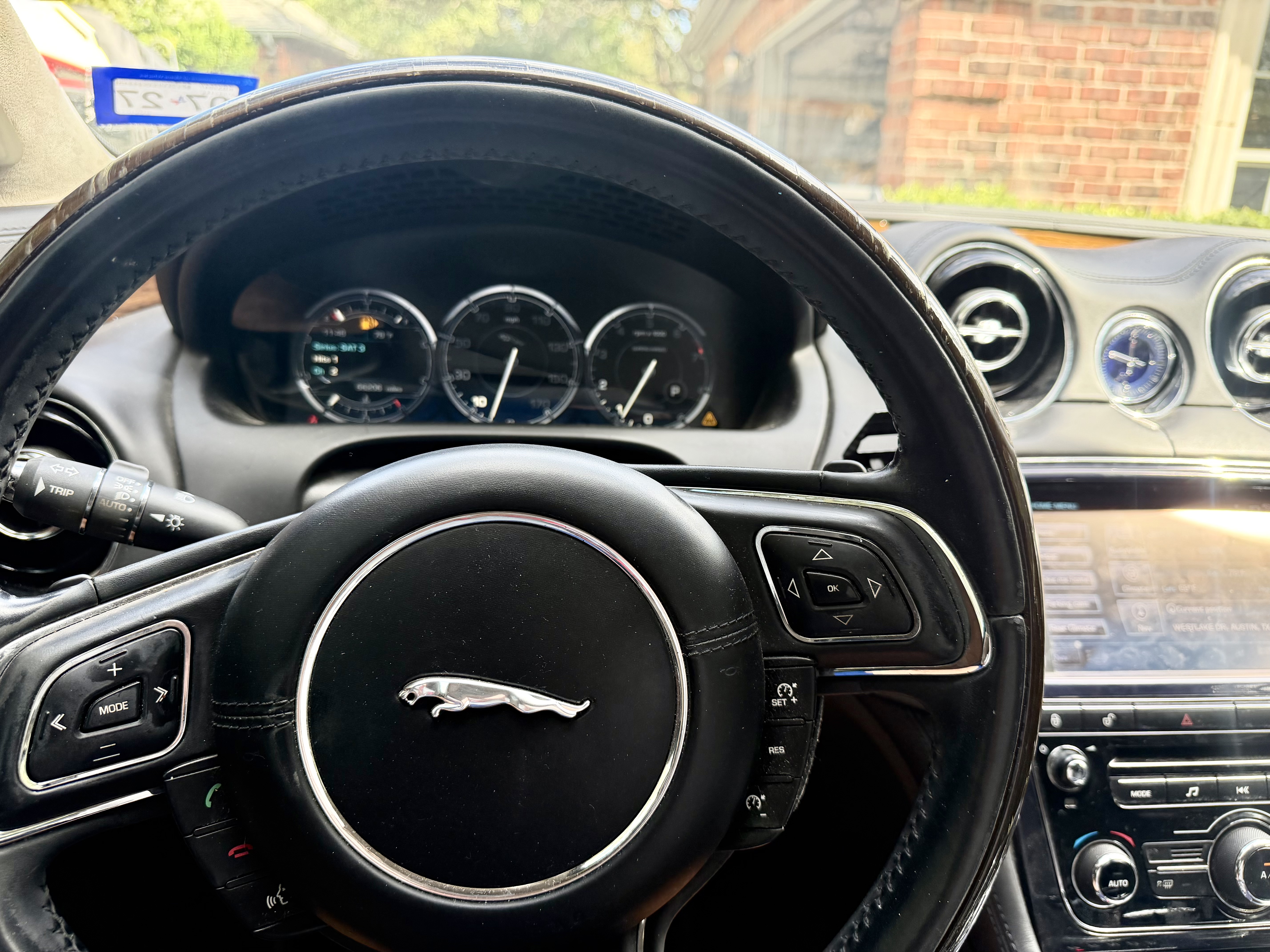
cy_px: 476
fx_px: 881
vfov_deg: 56.8
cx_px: 635
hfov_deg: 71.6
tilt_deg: -18.0
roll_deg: -1.3
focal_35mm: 24
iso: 200
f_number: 1.78
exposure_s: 1/222
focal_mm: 6.76
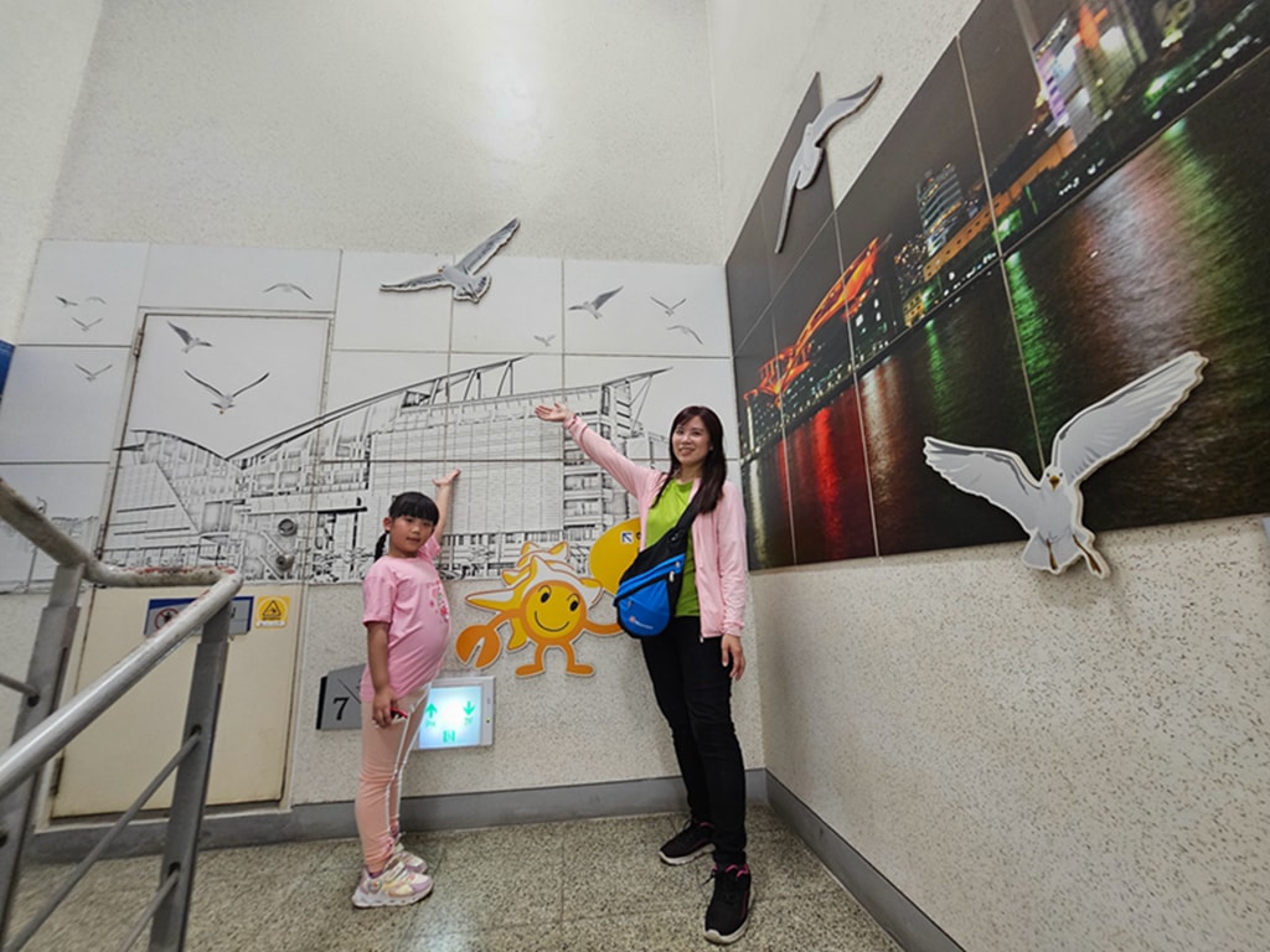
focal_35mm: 13
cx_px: 635
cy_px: 476
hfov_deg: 106.2
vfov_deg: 89.9
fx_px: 477
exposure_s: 1/60
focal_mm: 2.2
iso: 320
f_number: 2.2
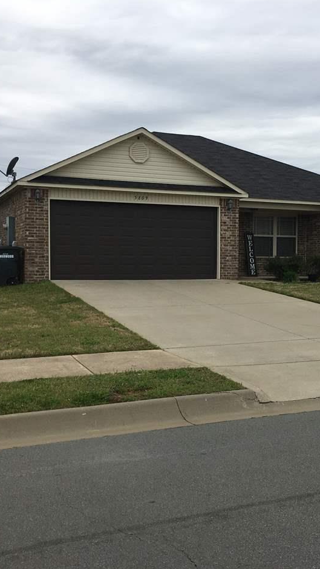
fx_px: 648
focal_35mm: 43
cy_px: 284
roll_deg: -0.2
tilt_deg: -0.3
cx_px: 235
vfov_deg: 47.4
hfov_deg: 27.4
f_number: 2.2
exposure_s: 1/1748
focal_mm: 4.15
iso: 25
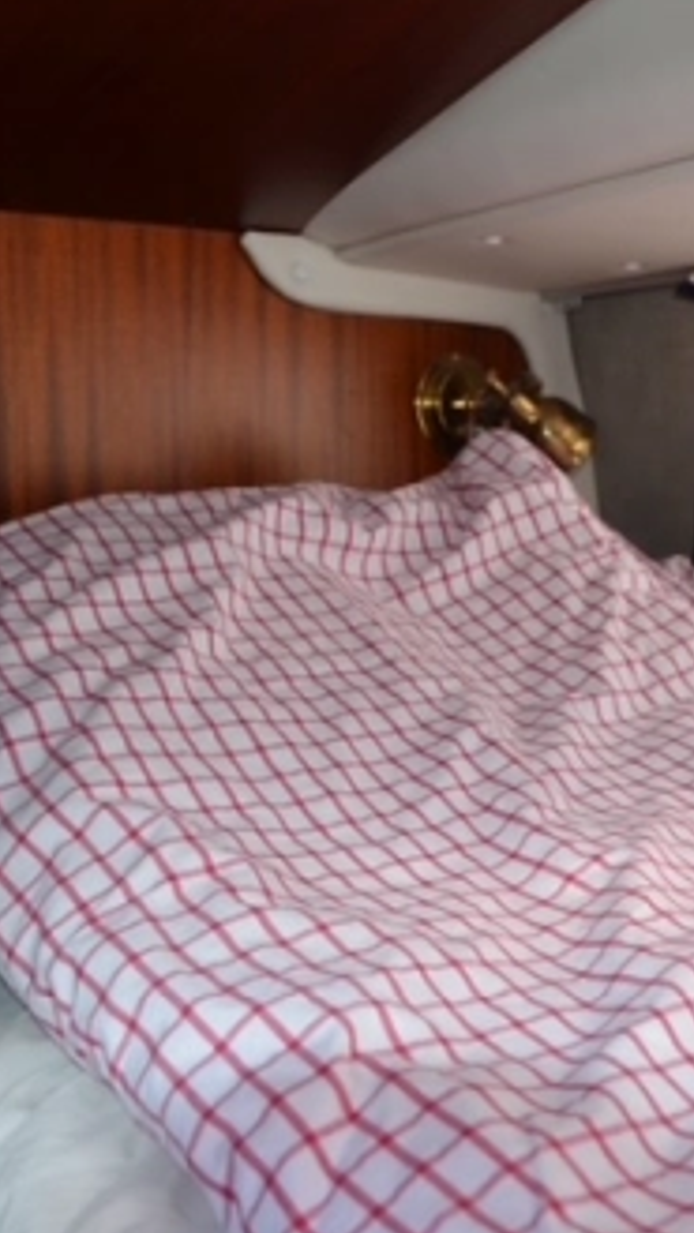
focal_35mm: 42
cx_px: 420
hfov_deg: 28.3
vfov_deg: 48.3
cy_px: 568
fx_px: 1374
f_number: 3.5
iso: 500
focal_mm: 16
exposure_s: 1/60
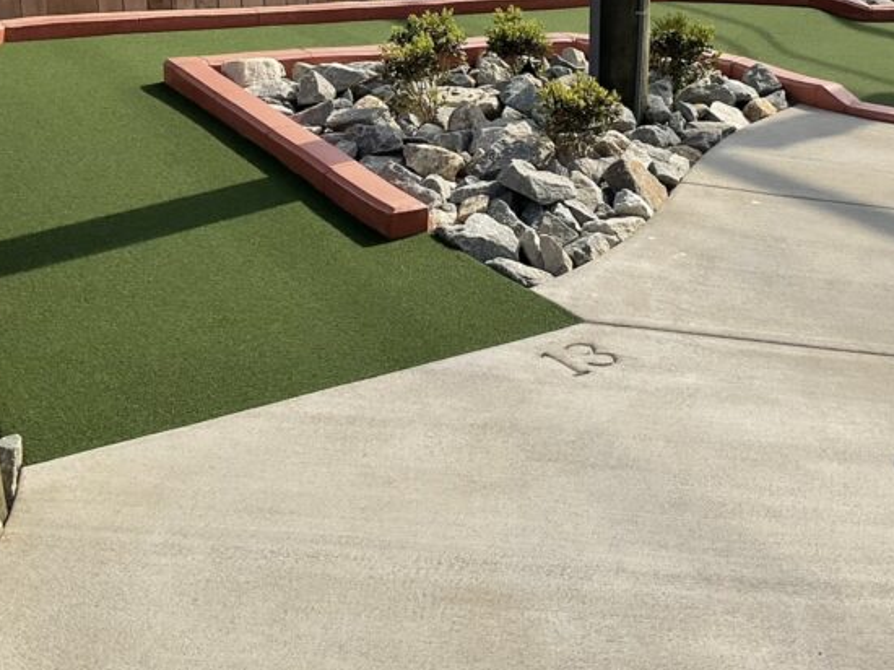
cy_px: 135
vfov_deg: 26.5
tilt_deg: -14.8
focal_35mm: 54
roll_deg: +0.3
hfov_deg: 35.3
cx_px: 572
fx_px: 1394
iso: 16
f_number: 1.8
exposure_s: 1/2141
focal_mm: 3
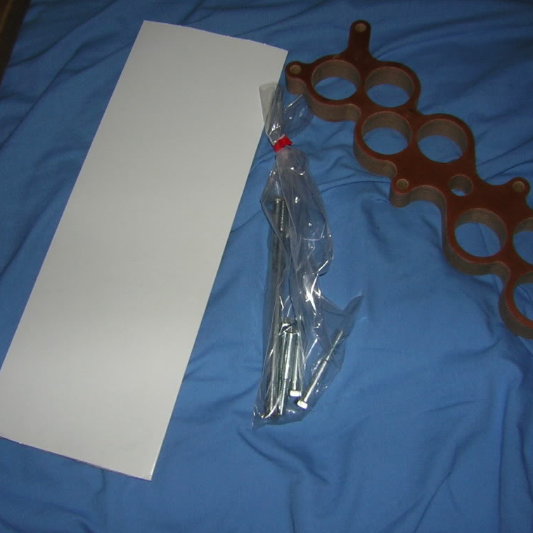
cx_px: 295
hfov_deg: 39.1
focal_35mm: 43
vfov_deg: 39.2
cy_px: 266
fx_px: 749
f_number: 5.2
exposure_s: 1/60
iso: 50
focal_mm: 4.7
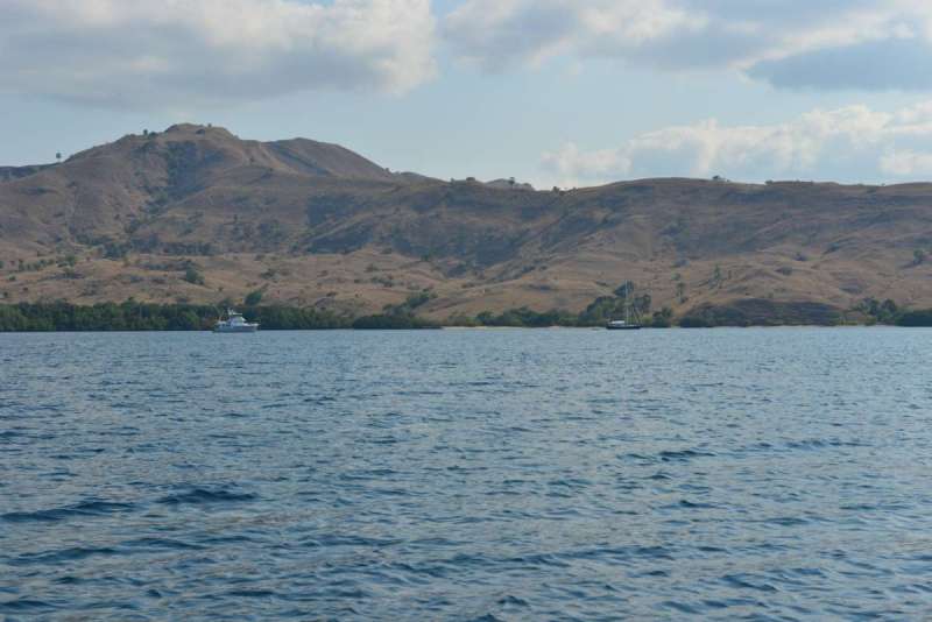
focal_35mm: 70
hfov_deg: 28.8
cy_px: 311
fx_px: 1813
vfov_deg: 19.5
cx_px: 466
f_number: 11
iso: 250
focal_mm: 70
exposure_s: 1/500
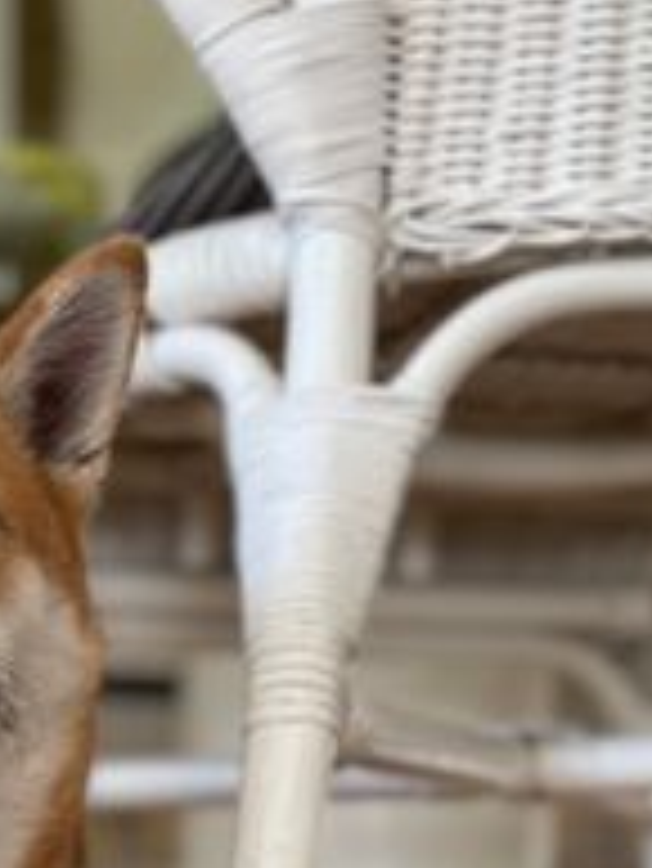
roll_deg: +0.3
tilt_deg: -0.9
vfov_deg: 25.7
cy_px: 994
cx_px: -94
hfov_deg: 20.2
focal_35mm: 69
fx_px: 1731
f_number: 1.6
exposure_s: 1/121
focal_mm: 4.2
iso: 64
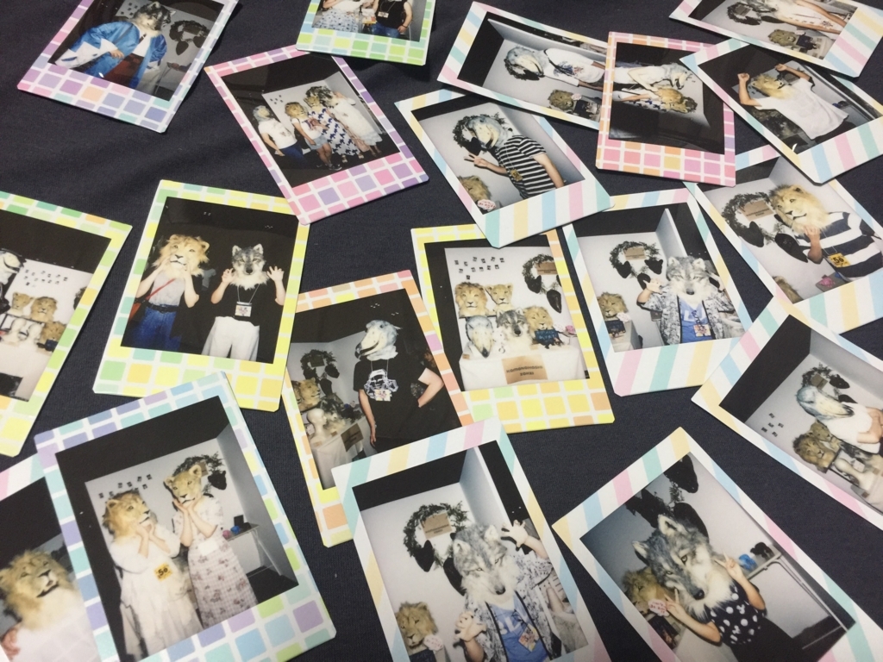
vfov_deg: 48.2
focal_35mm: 29
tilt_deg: -63.0
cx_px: 442
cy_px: 331
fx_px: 740
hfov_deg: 61.7
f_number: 2.2
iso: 80
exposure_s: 1/15
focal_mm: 4.15
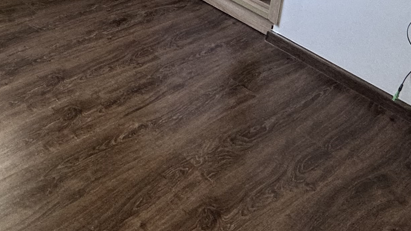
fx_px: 545
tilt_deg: -15.7
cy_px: -115
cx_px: 71
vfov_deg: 20.5
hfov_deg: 39.4
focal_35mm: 50
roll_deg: -3.9
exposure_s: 1/120
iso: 125
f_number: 2.2
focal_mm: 2.22
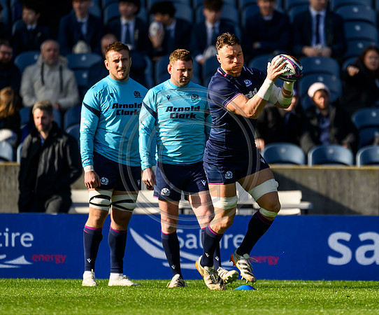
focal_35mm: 895
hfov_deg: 2.1
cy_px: 128
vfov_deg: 1.8
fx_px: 10185
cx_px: 265
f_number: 4
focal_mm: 560
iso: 500
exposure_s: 1/3200
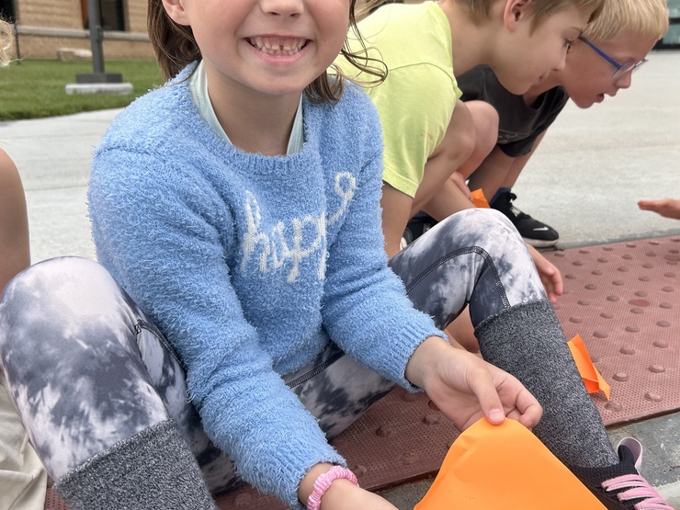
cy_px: 215
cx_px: 391
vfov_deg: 39.6
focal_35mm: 36
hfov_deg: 51.2
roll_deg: +0.5
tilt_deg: -14.7
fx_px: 707
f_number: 1.5
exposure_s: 1/1838
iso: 50
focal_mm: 5.7
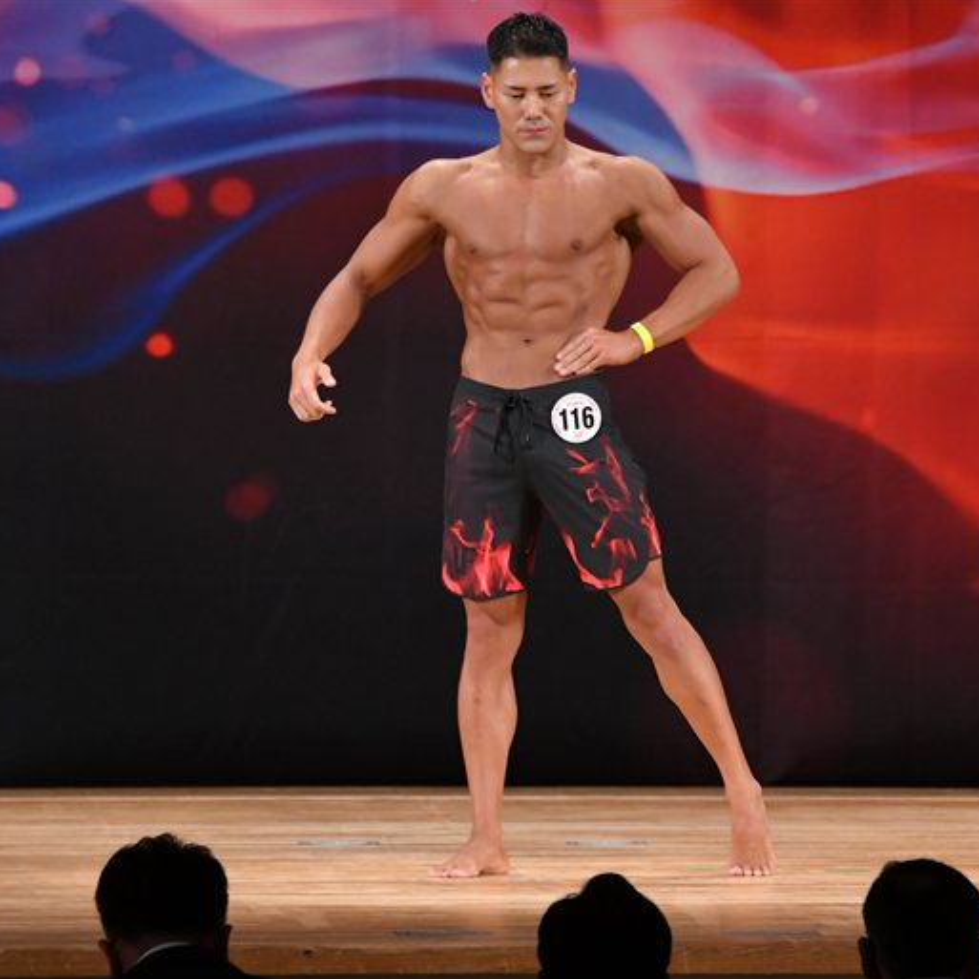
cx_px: 663
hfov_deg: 5.7
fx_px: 9855
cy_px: 490
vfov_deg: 5.7
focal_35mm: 308
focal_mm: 160
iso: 3200
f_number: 5.6
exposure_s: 1/400
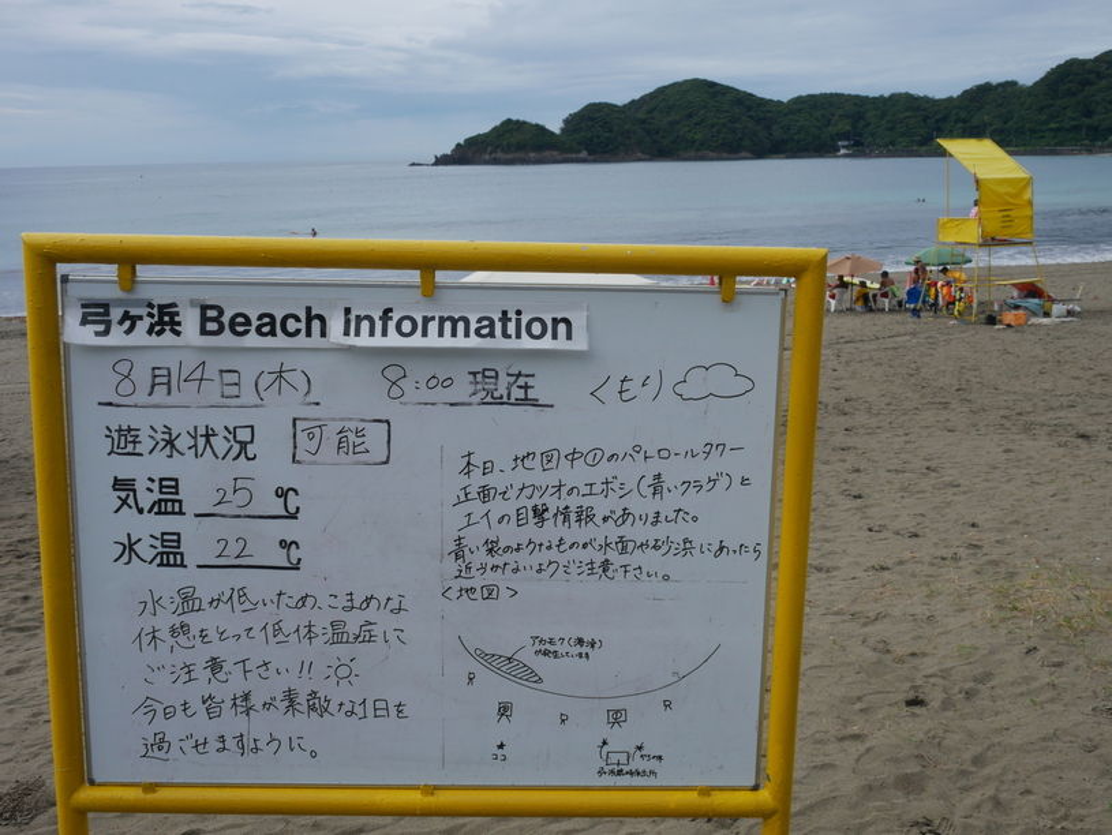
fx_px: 1093
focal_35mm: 34
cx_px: 556
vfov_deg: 41.8
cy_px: 418
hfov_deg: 53.9
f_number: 8
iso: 200
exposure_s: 1/640
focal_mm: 17
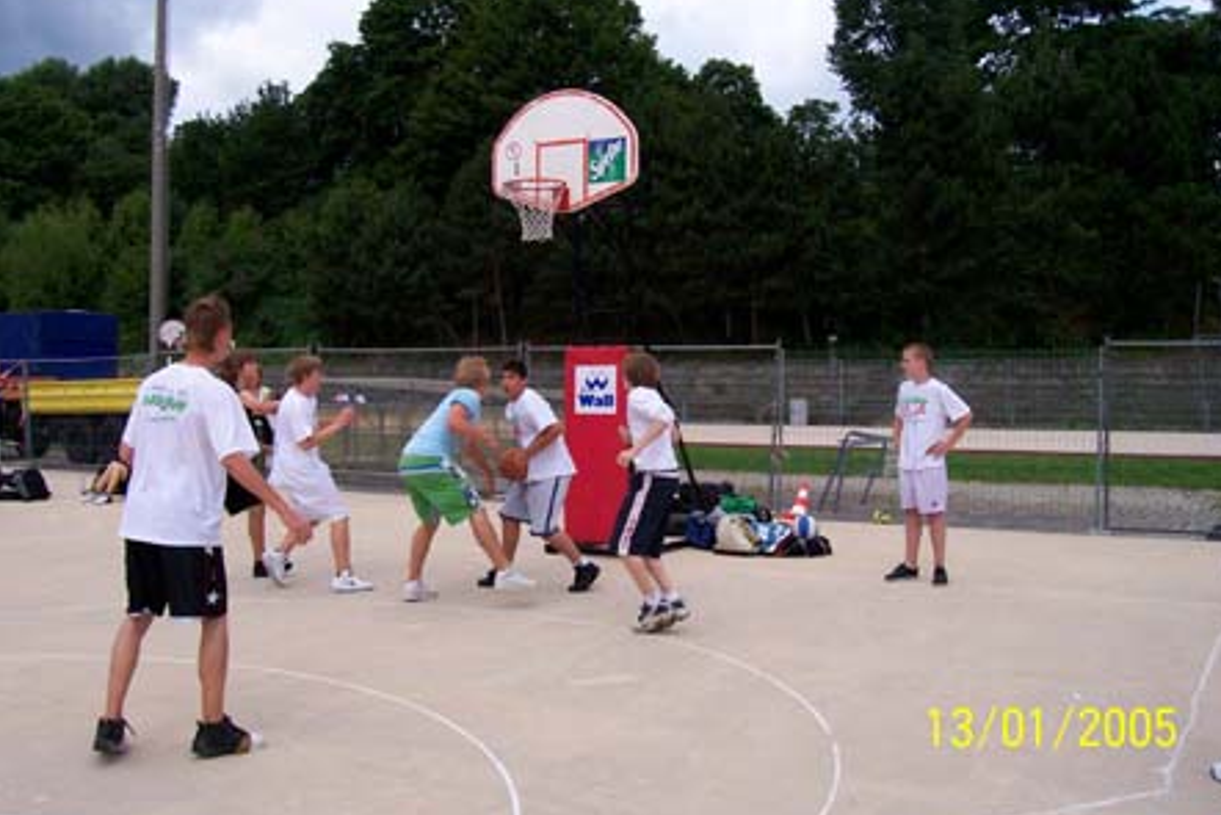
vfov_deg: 36.9
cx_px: 619
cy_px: 384
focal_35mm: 36
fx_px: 1221
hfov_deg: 53.1
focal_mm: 5.6
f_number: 5.1
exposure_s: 1/360
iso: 80
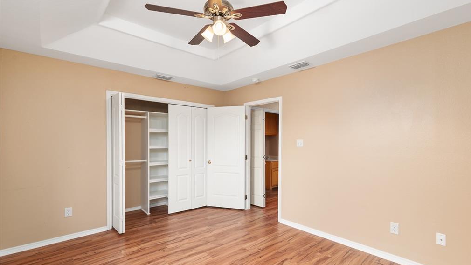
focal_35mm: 17
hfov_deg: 95.9
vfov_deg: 63.7
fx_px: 212
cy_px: 150
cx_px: 238
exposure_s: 1/8
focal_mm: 16
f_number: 7.1
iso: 320
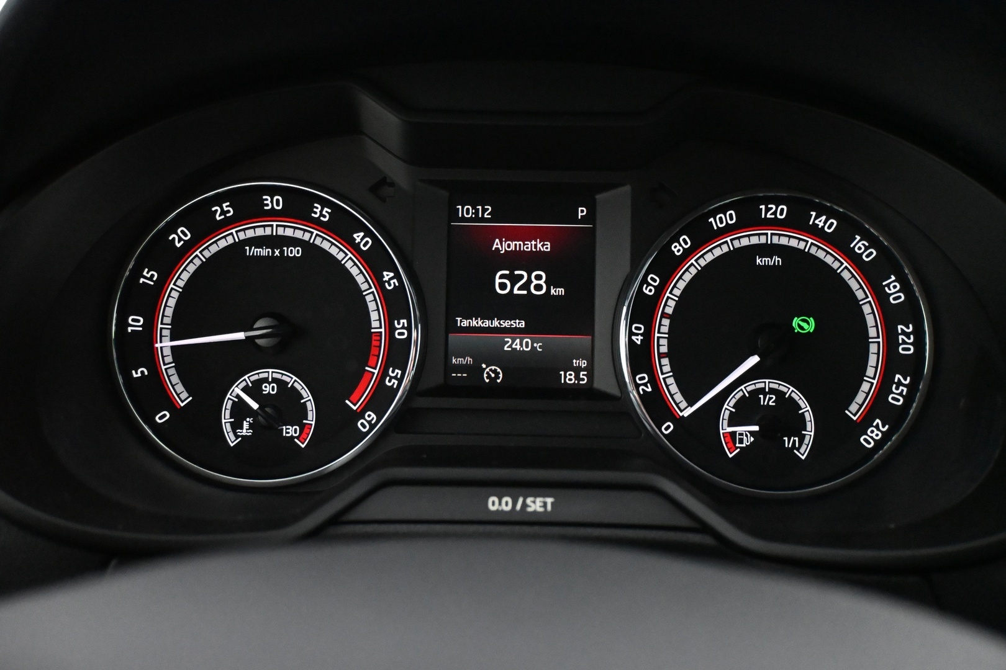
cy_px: 335
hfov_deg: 55.1
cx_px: 503
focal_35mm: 34
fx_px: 964
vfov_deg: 38.4
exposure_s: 1/40
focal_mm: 23
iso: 9000
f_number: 4.2
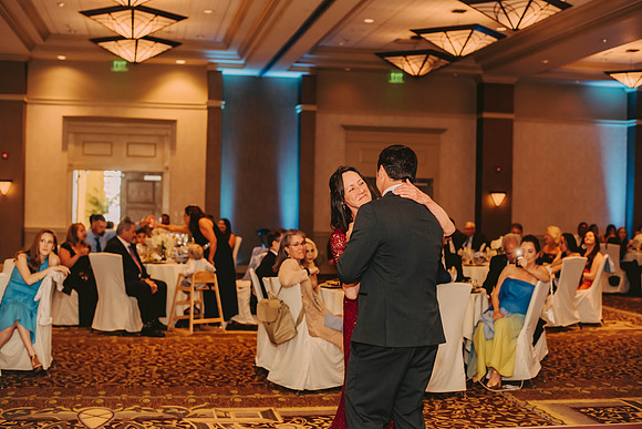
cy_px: 214
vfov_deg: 27.0
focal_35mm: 50
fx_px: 892
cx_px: 321
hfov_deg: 39.6
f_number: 2.5
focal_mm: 50
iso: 800
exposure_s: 1/125
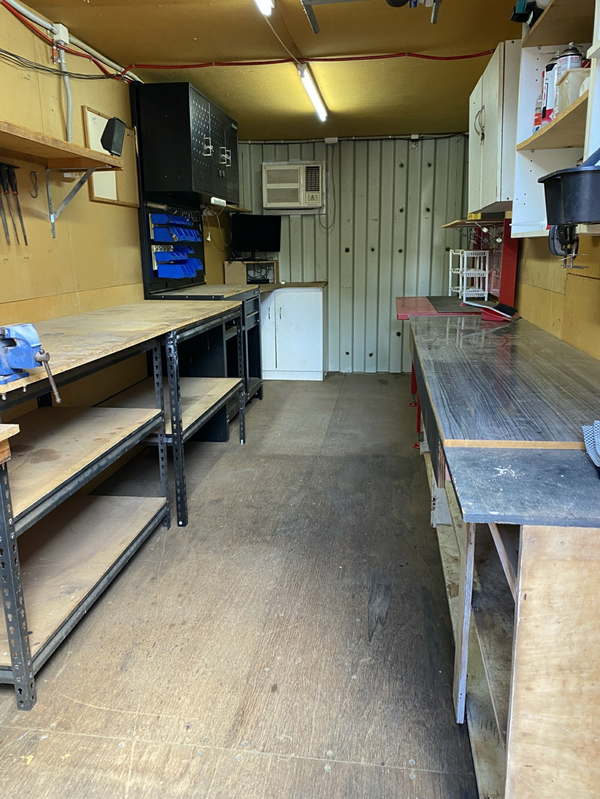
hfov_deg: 53.1
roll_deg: +1.2
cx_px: 300
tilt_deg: -13.3
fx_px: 601
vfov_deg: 67.3
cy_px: 400
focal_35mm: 26
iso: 125
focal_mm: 4.25
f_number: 1.8
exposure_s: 1/50
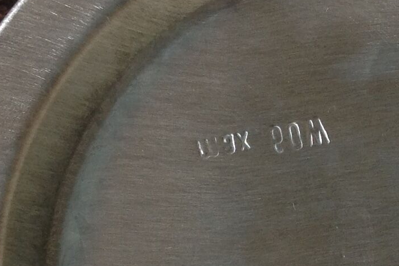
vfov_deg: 10.1
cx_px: 336
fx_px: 1474
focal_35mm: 133
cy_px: 341
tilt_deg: -75.8
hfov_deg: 15.3
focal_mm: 4.28
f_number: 2.4
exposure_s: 1/40
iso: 64
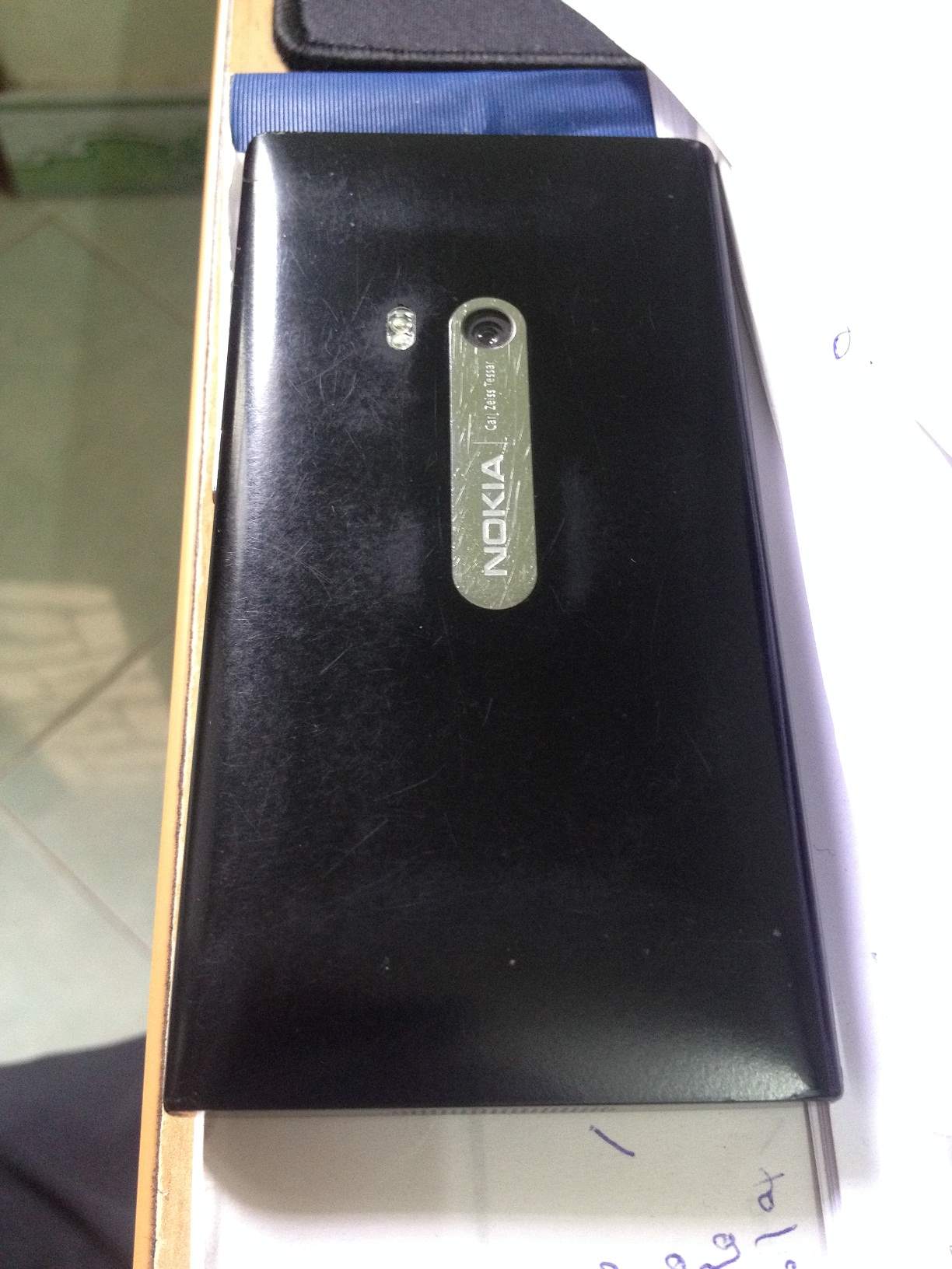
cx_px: 476
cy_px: 634
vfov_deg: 52.6
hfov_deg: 40.7
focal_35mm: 35
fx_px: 1283
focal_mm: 4.28
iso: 200
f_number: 2.4
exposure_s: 1/20
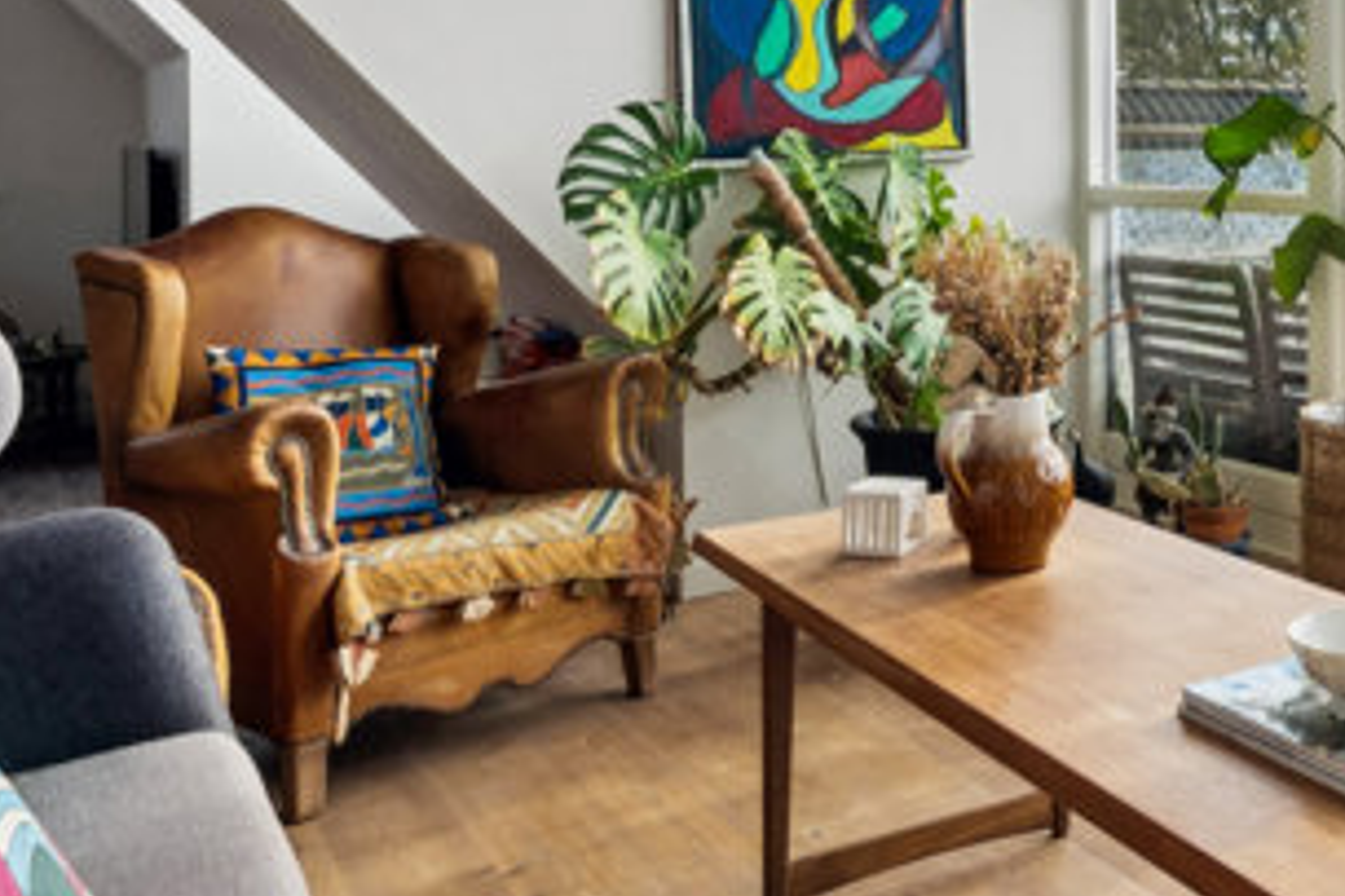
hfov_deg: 41.0
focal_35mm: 43
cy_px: 130
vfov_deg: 29.9
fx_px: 1617
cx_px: 1257
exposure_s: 1/1000
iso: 200
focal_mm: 16.5
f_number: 8
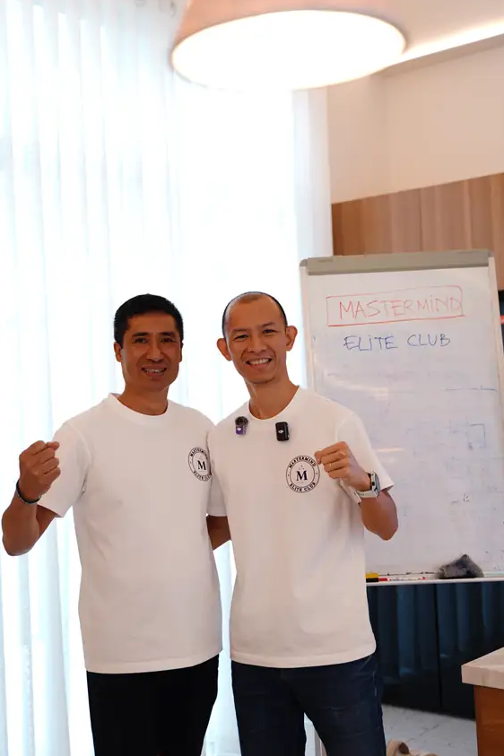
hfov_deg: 26.5
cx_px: 226
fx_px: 1071
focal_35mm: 51
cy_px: 387
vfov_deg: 38.9
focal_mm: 43
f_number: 2.8
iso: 80
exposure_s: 1/25
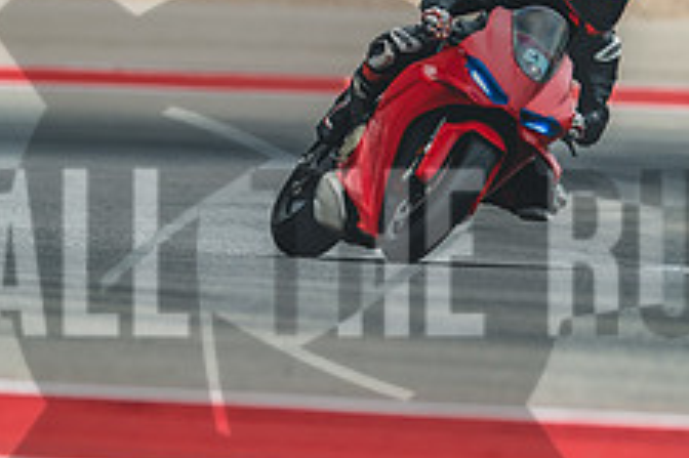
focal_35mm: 778
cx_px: 286
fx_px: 14879
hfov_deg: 2.7
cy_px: 257
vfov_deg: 1.8
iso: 250
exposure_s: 1/1600
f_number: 2
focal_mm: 200
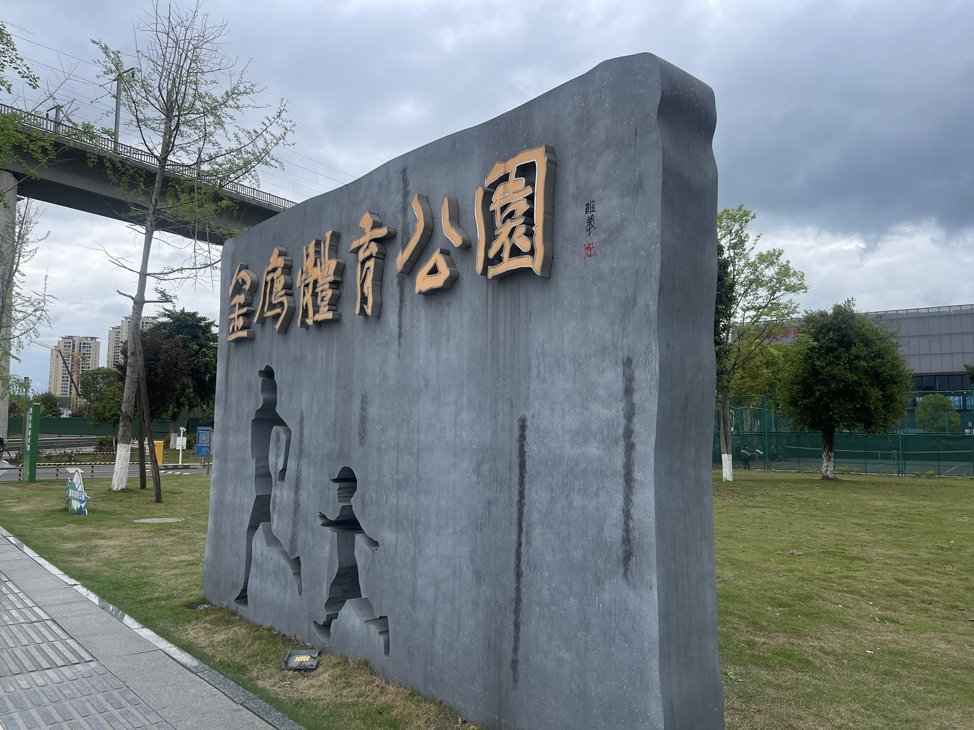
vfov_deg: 54.9
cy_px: 365
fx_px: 703
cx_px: 487
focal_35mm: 25
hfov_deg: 69.4
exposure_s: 1/1739
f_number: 1.6
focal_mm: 5.1
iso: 32
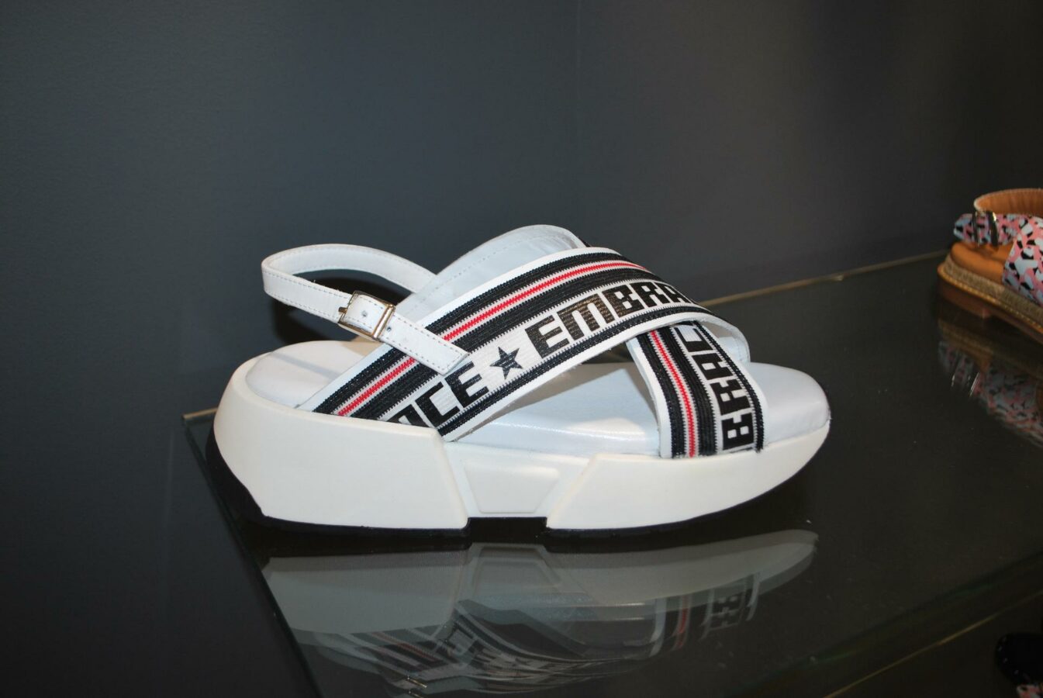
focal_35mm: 33
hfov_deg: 57.2
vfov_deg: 40.1
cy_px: 349
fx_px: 957
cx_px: 522
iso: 200
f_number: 4
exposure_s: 1/60
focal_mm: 22
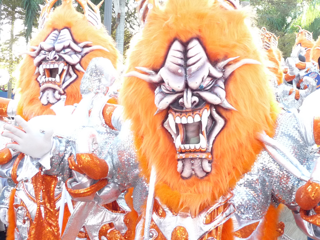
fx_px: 508
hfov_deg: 34.7
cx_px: 205
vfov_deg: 26.6
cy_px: 125
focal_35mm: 55
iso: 200
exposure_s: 1/100
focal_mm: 4.9
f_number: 2.8
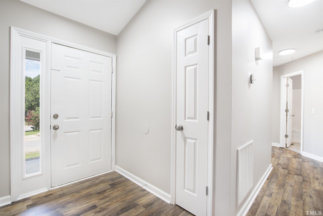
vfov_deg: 72.1
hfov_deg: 95.0
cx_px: 162
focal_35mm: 16
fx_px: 148
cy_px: 108
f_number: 7.1
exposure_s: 1/1.25
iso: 100
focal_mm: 11
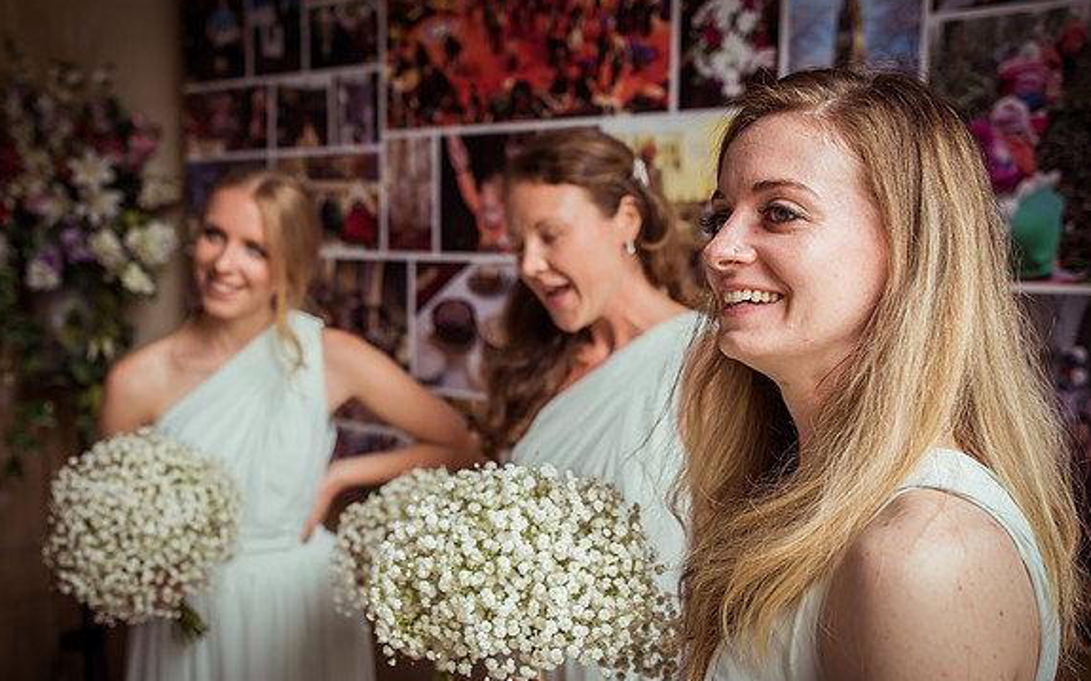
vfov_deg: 31.2
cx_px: 474
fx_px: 1219
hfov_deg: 48.1
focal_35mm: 41
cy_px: 359
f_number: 3.5
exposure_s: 1/800
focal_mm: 35
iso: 640
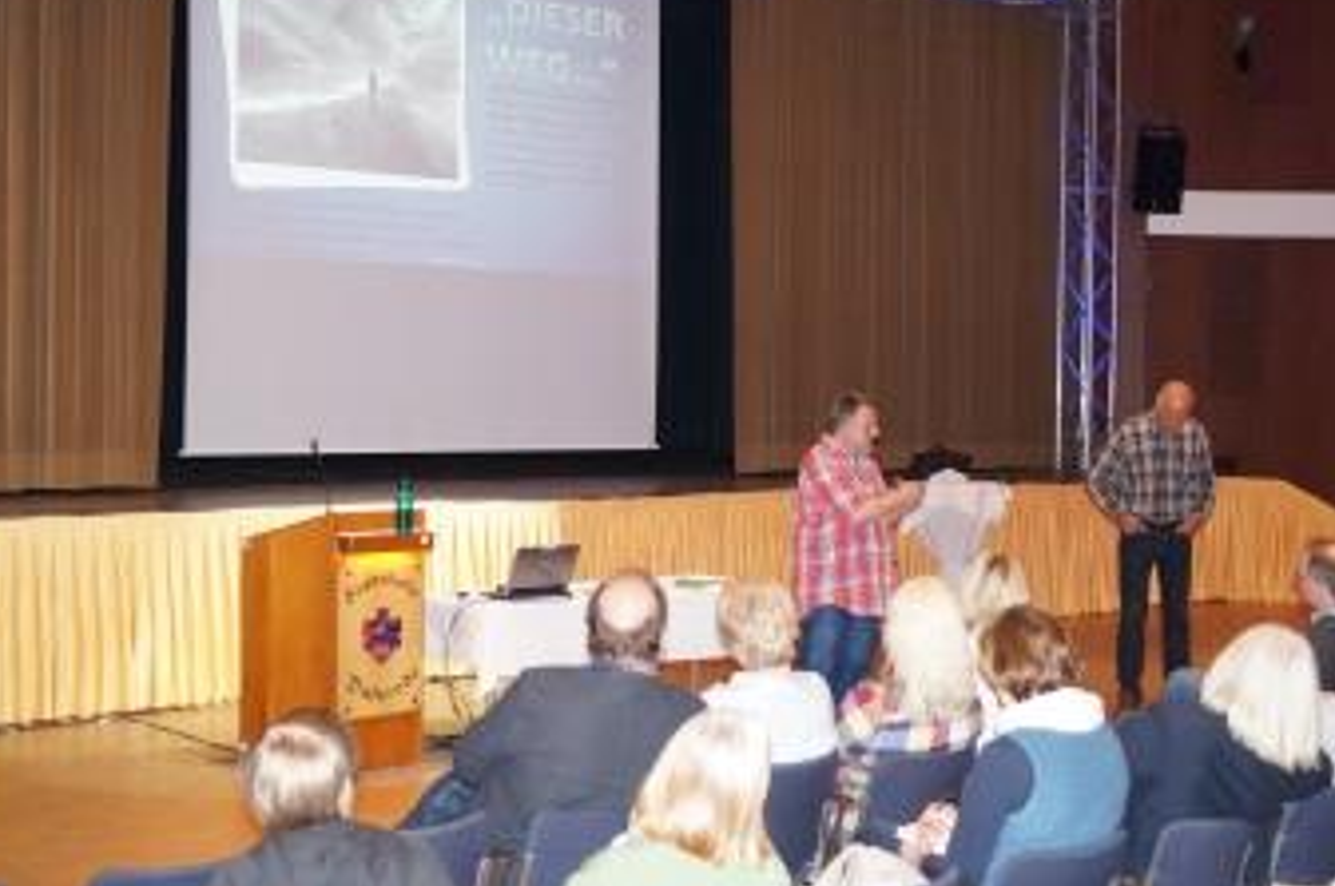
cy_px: 405
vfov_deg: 28.0
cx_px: 707
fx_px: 1777
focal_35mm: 48
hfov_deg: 41.2
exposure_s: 1/60
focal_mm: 24
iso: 2000
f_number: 4
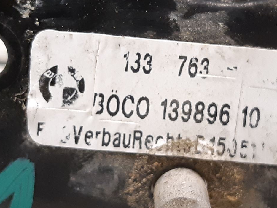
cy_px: 83
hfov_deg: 33.8
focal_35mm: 57
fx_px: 456
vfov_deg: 25.6
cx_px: 135
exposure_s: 1/25
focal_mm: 3.93
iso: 200
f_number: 1.7
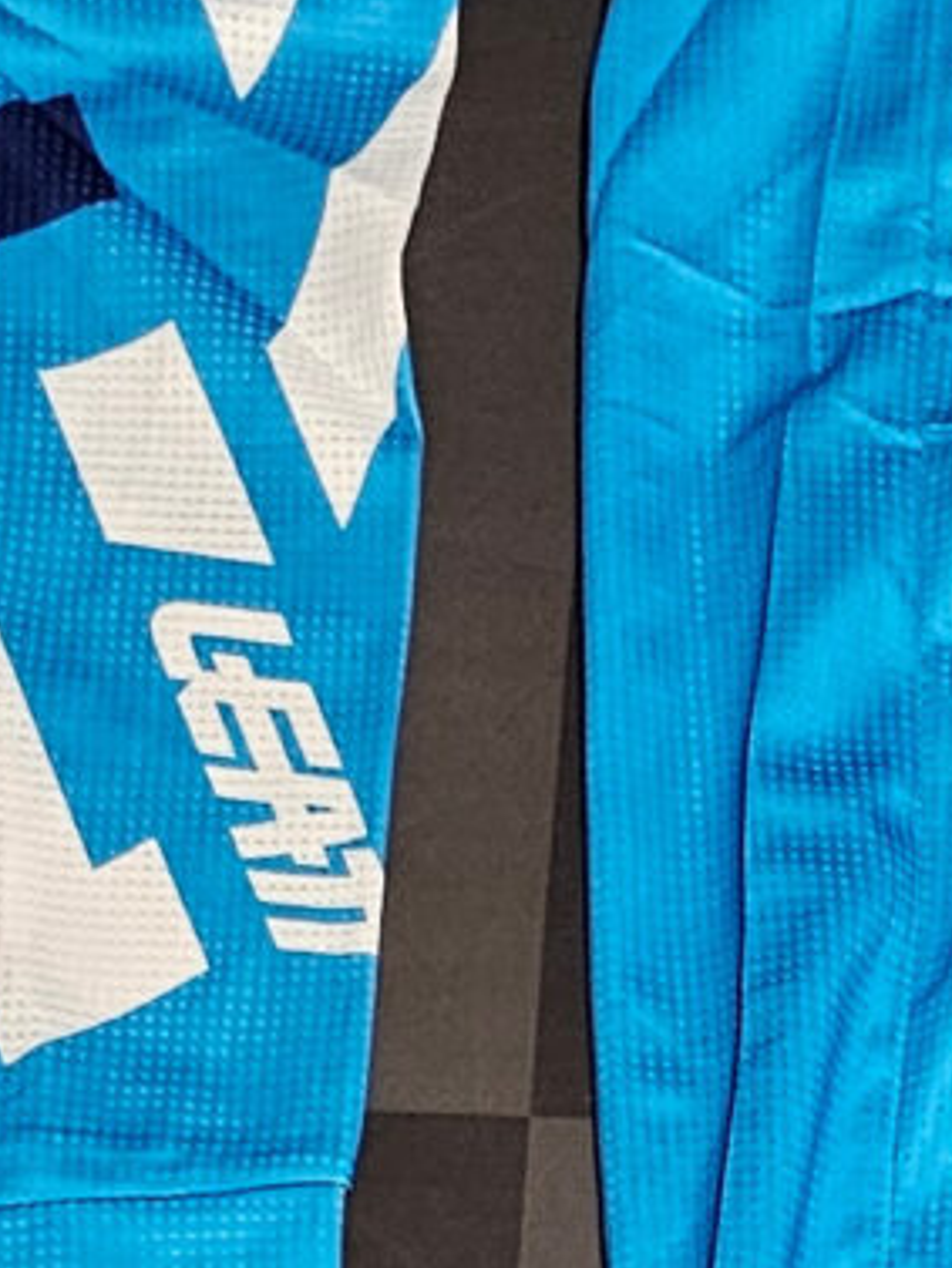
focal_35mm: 156
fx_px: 5717
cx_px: 1971
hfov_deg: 8.9
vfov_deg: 11.3
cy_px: 2623
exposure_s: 1/100
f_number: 1.7
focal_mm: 6.3
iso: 400
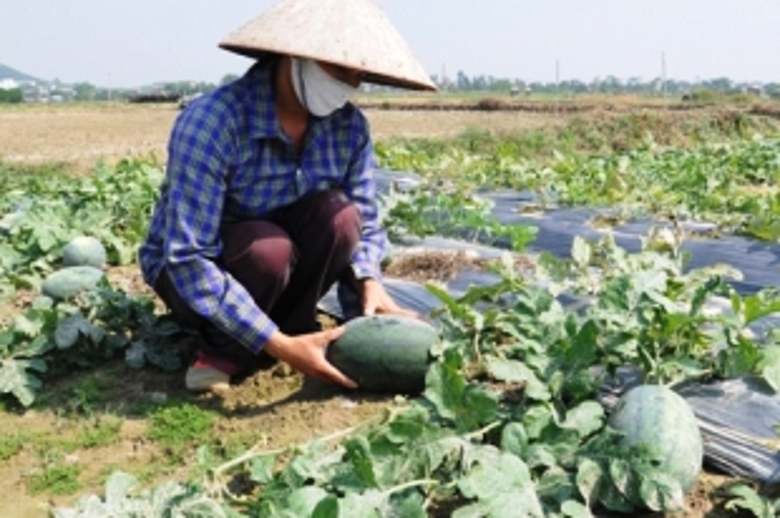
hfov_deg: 49.6
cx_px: 413
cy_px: 259
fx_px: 844
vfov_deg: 34.1
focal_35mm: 39
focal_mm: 18
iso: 250
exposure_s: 1/320
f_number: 9
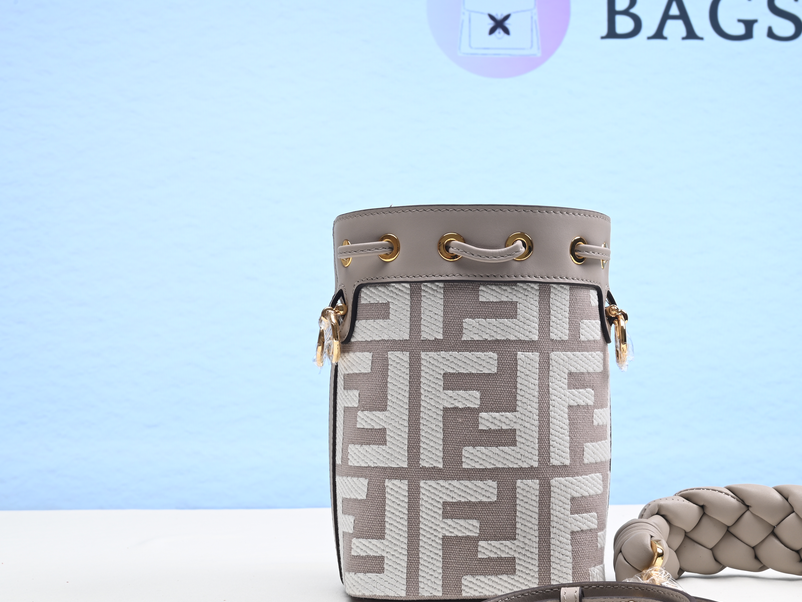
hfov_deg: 34.2
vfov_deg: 26.1
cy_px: 266
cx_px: 493
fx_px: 1297
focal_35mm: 56
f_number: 16
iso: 100
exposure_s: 1/2
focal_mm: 42
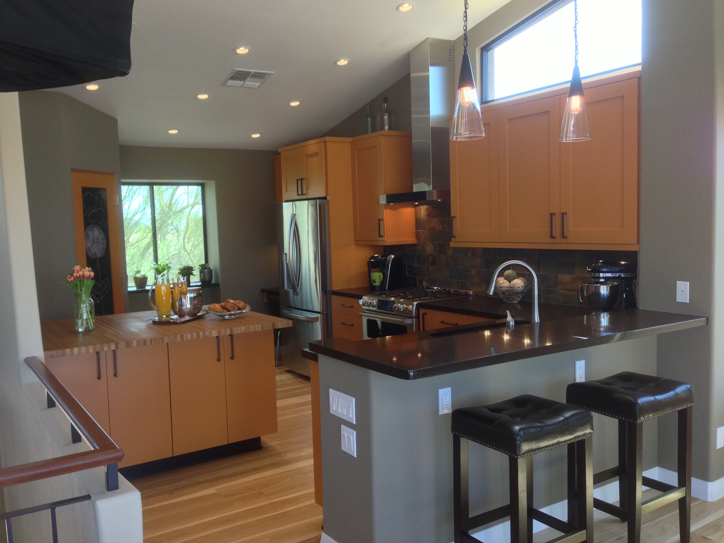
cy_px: 272
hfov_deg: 55.4
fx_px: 690
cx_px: 362
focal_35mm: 33
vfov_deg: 42.9
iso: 100
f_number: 2.4
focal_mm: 4.13
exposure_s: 1/120
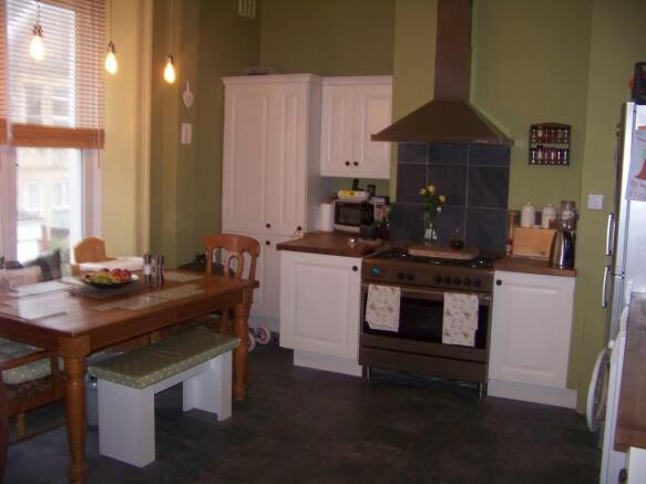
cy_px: 242
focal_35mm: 36
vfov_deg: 39.6
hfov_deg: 51.4
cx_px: 323
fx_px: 672
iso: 200
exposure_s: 1/30
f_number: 2.8
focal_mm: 5.85
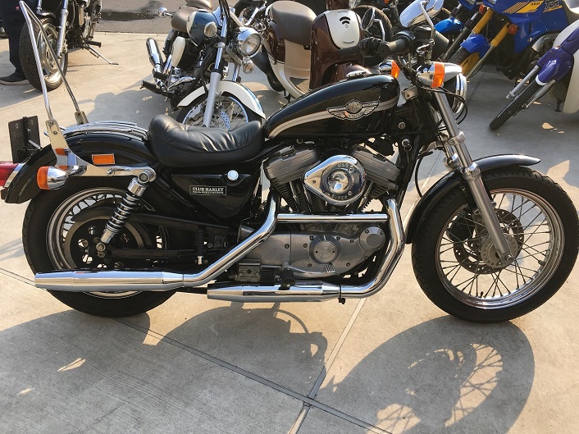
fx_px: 485
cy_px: 217
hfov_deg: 61.7
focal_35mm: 29
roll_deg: -4.6
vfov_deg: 48.2
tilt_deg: -32.0
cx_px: 290
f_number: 2.2
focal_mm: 4.15
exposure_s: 1/625
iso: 25
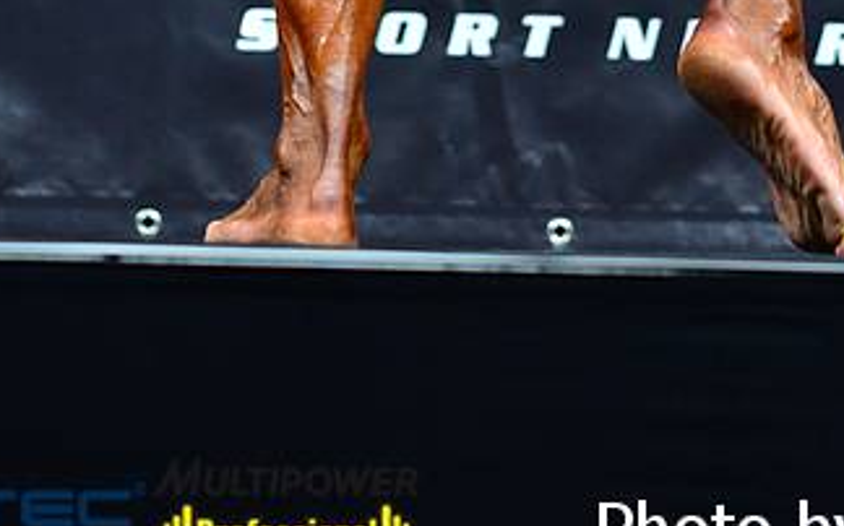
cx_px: 438
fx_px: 10550
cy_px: -810
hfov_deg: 4.6
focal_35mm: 459
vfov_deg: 2.8
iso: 800
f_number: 5
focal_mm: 135
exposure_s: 1/80
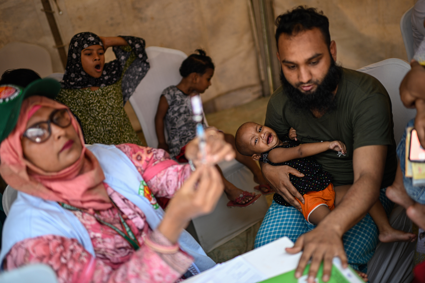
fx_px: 413
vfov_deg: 37.9
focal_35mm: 35
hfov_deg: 54.4
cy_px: 142
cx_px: 212
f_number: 1.6
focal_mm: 35
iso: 125
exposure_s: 1/320
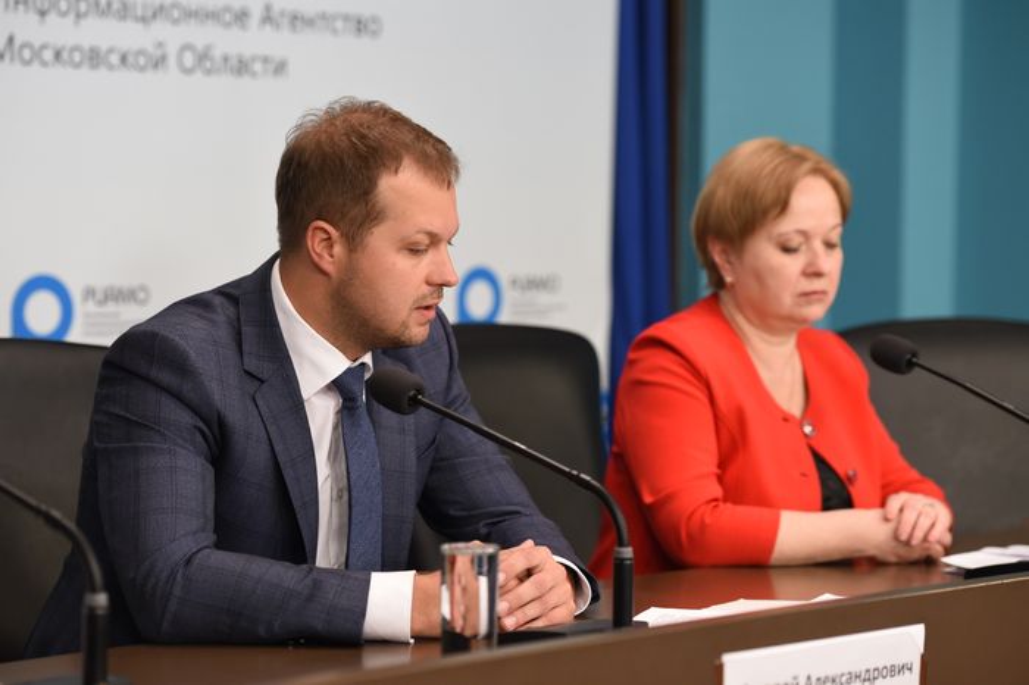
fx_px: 3143
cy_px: 342
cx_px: 514
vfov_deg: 12.4
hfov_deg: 18.6
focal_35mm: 110
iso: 2500
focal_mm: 110
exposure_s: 1/320
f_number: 3.5
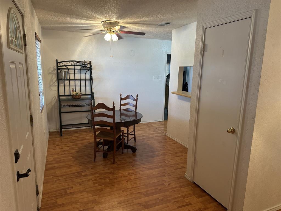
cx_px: 140
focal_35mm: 24
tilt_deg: -10.3
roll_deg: -1.4
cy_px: 106
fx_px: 195
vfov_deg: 56.8
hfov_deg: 71.6
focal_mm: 6.86
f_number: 1.78
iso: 200
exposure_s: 1/60
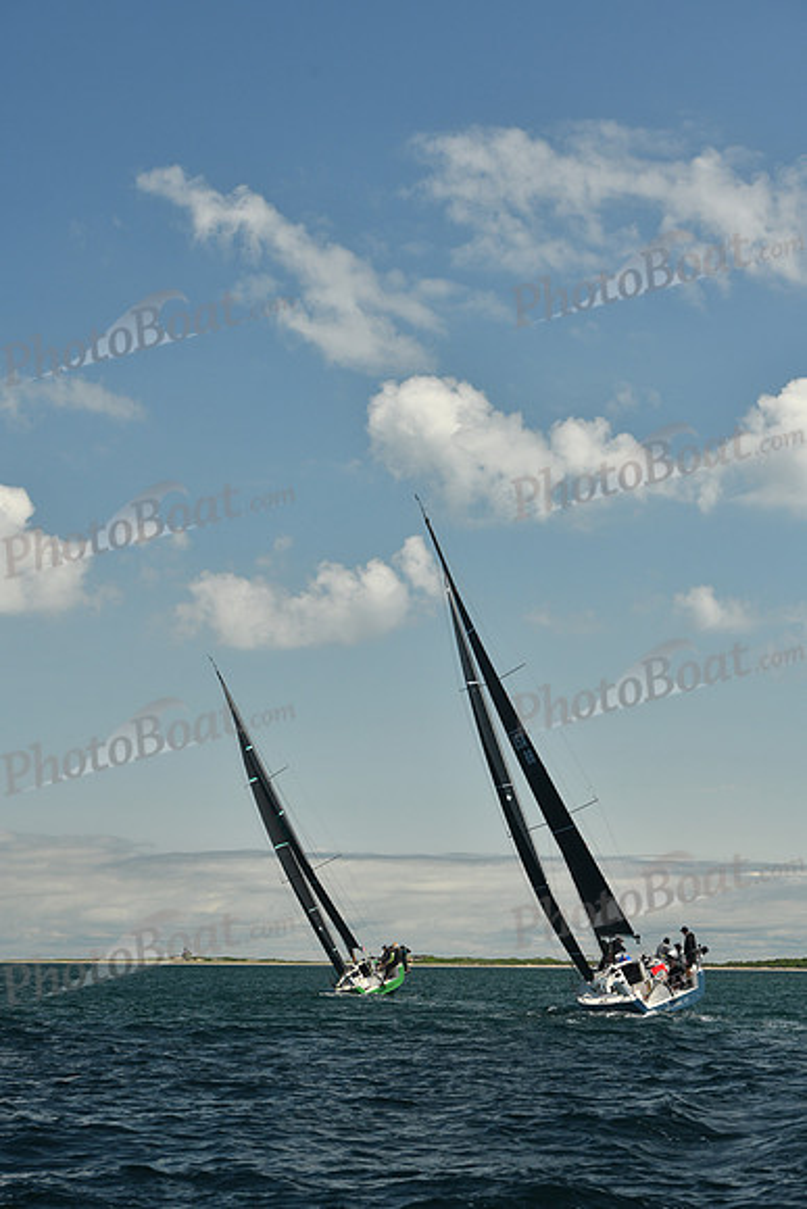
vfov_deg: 23.9
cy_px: 604
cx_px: 404
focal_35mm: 85
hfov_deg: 16.1
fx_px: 2856
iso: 320
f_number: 8
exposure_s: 1/640
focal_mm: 85
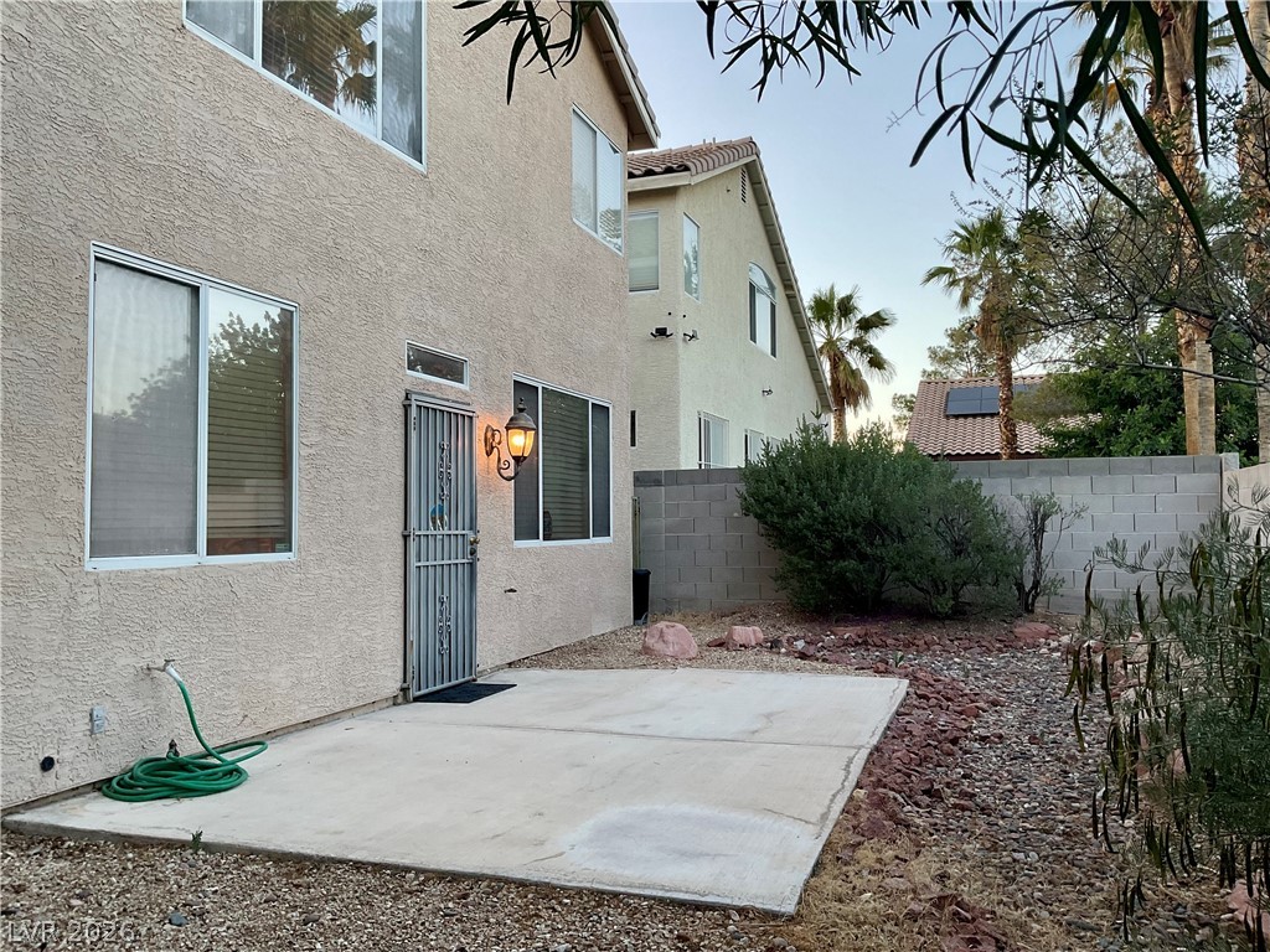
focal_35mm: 29
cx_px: 635
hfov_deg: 61.7
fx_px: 1064
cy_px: 476
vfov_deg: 48.2
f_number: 1.8
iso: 32
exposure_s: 1/120
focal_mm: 3
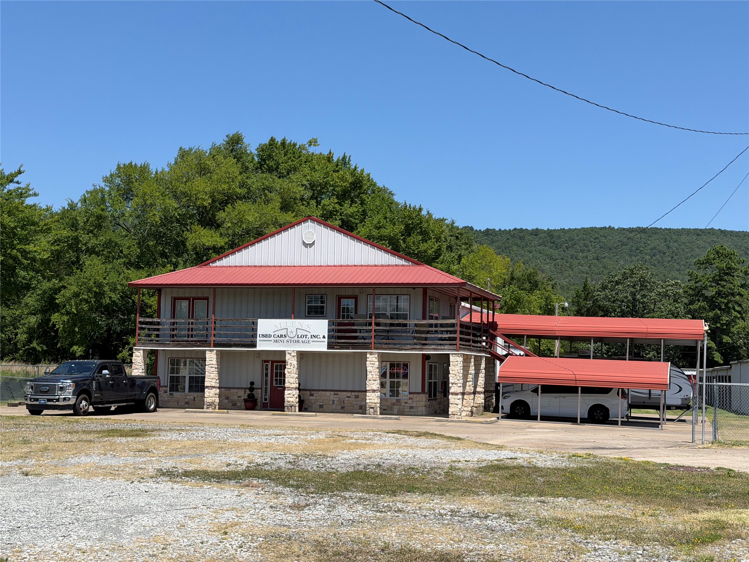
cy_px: 281
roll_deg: -0.7
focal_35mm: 48
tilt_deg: +3.7
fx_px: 1039
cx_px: 374
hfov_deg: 39.7
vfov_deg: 30.3
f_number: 1.78
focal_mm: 6.76
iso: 64
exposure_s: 1/4878
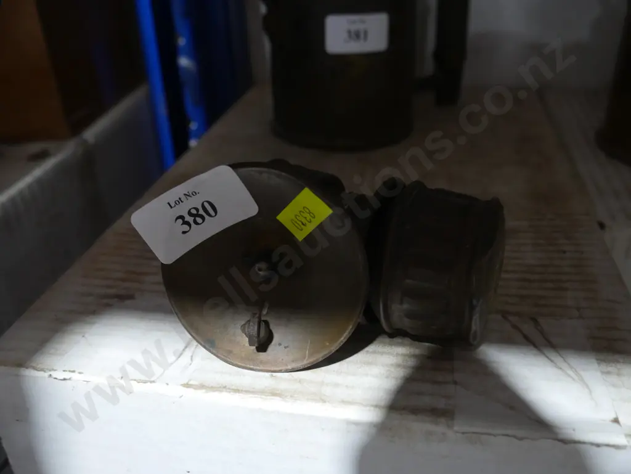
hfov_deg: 53.9
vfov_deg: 41.8
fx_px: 620
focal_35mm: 34
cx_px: 316
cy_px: 237
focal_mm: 17
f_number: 4
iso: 800
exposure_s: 1/60
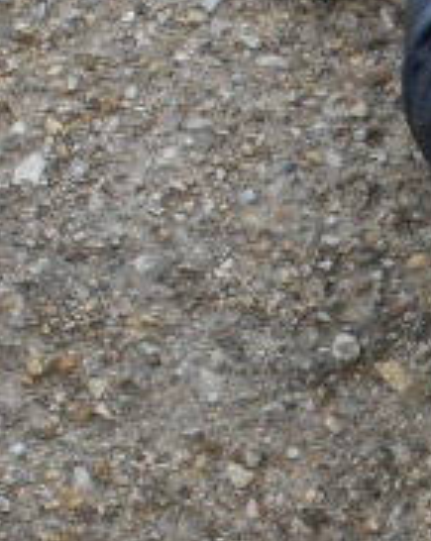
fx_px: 4060
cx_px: 872
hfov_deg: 5.9
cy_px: 431
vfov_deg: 7.6
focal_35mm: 254
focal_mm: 32
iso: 1250
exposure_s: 1/500
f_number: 11
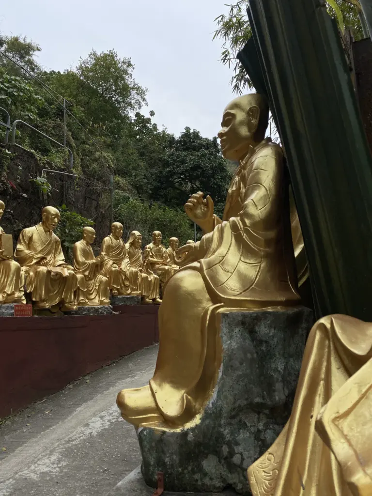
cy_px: 248
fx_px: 373
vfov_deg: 67.3
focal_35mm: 26
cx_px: 186
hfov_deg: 53.1
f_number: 1.8
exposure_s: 1/2183
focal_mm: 4.25
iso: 32
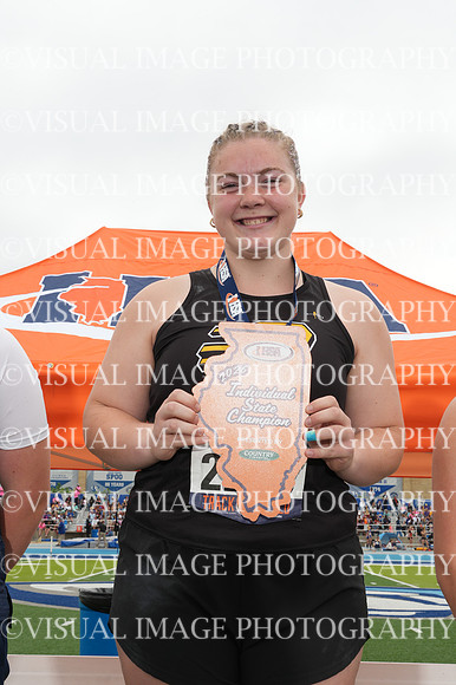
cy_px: 342
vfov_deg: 37.9
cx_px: 228
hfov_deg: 25.7
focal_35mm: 52
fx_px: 999
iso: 125
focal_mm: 35
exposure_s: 1/125
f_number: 11
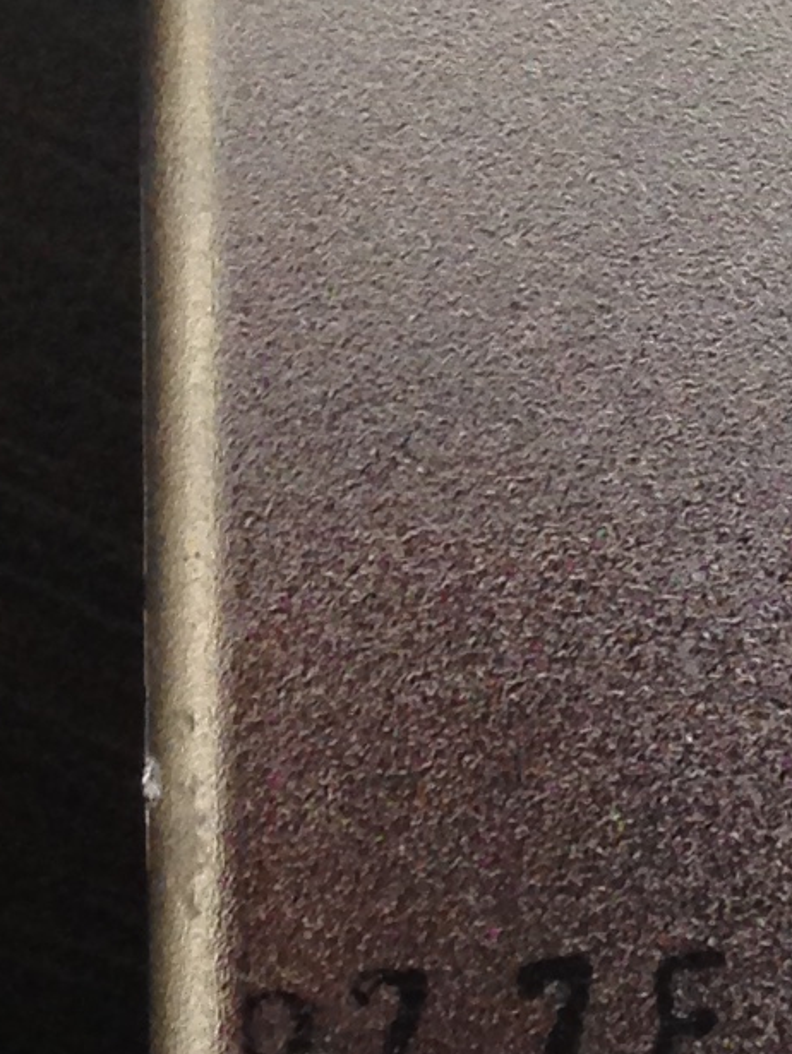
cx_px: 1634
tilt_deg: -84.6
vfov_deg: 11.2
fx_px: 5333
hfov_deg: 8.1
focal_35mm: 175
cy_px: 51
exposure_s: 1/20
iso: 100
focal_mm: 4.12
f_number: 2.4
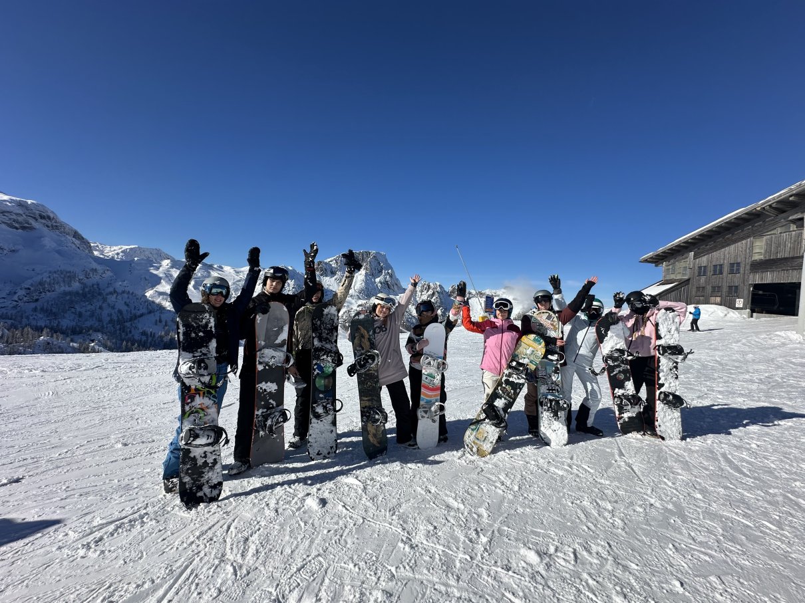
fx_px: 326
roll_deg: -4.0
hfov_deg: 102.1
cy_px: 302
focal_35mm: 14
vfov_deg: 85.7
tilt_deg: +0.2
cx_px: 402
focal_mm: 2.22
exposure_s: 1/3509
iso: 50
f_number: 2.2
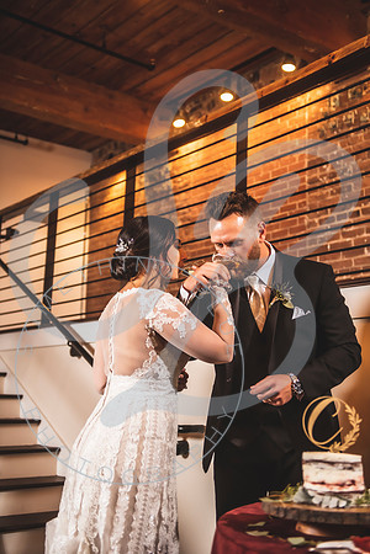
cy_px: 277
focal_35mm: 48
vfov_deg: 41.1
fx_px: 740
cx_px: 185
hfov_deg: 28.1
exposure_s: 1/125
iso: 500
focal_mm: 48
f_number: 2.8
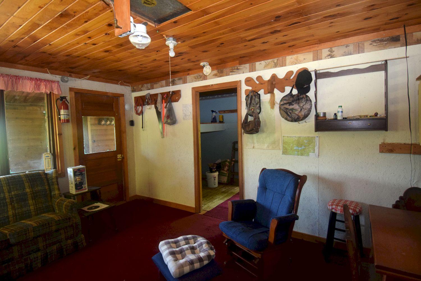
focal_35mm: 18
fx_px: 210
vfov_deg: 67.4
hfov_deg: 90.0
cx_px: 210
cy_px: 140
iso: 2200
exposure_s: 1/60
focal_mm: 12
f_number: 4
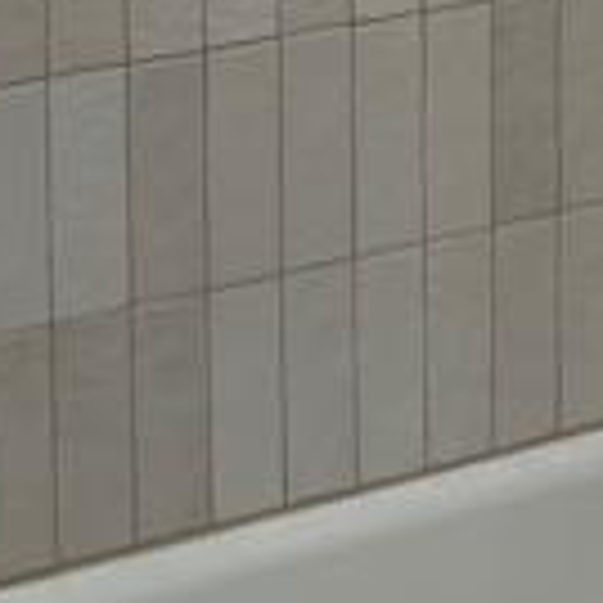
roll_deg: -0.5
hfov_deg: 13.1
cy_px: -536
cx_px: 513
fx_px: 2601
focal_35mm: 132
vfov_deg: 12.0
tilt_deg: -9.2
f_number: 1.5
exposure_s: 1/120
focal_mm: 5.7
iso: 40
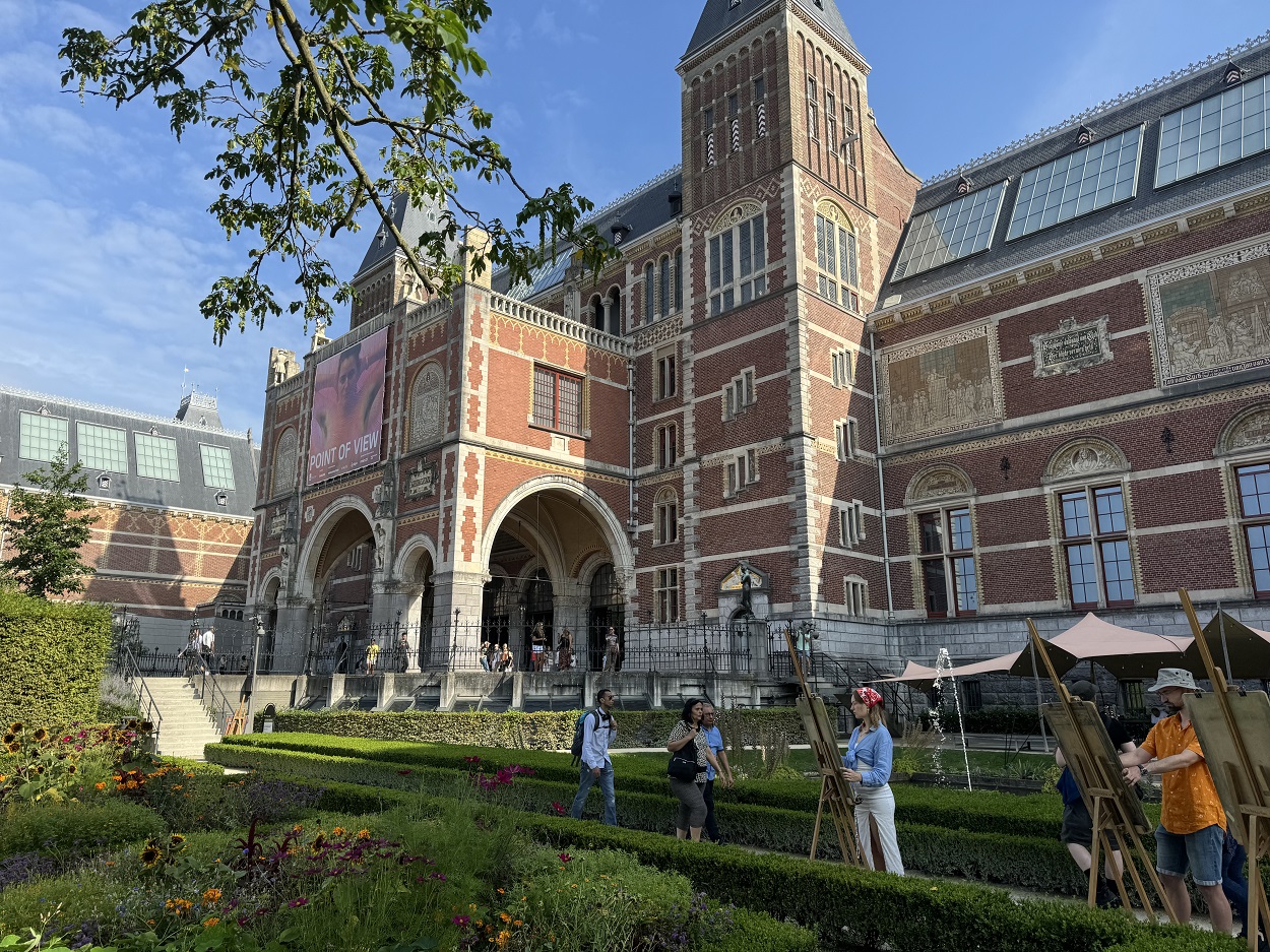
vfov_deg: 56.8
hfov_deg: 71.6
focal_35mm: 24
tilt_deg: +14.1
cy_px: 476
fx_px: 880
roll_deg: +0.7
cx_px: 635
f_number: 1.78
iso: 80
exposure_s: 1/2710
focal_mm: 6.76
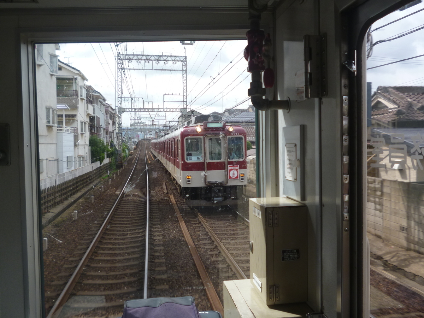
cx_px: 212
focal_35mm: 32
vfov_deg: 44.2
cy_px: 159
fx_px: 392
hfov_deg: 56.8
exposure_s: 1/320
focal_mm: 5.7
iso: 100
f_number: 3.3
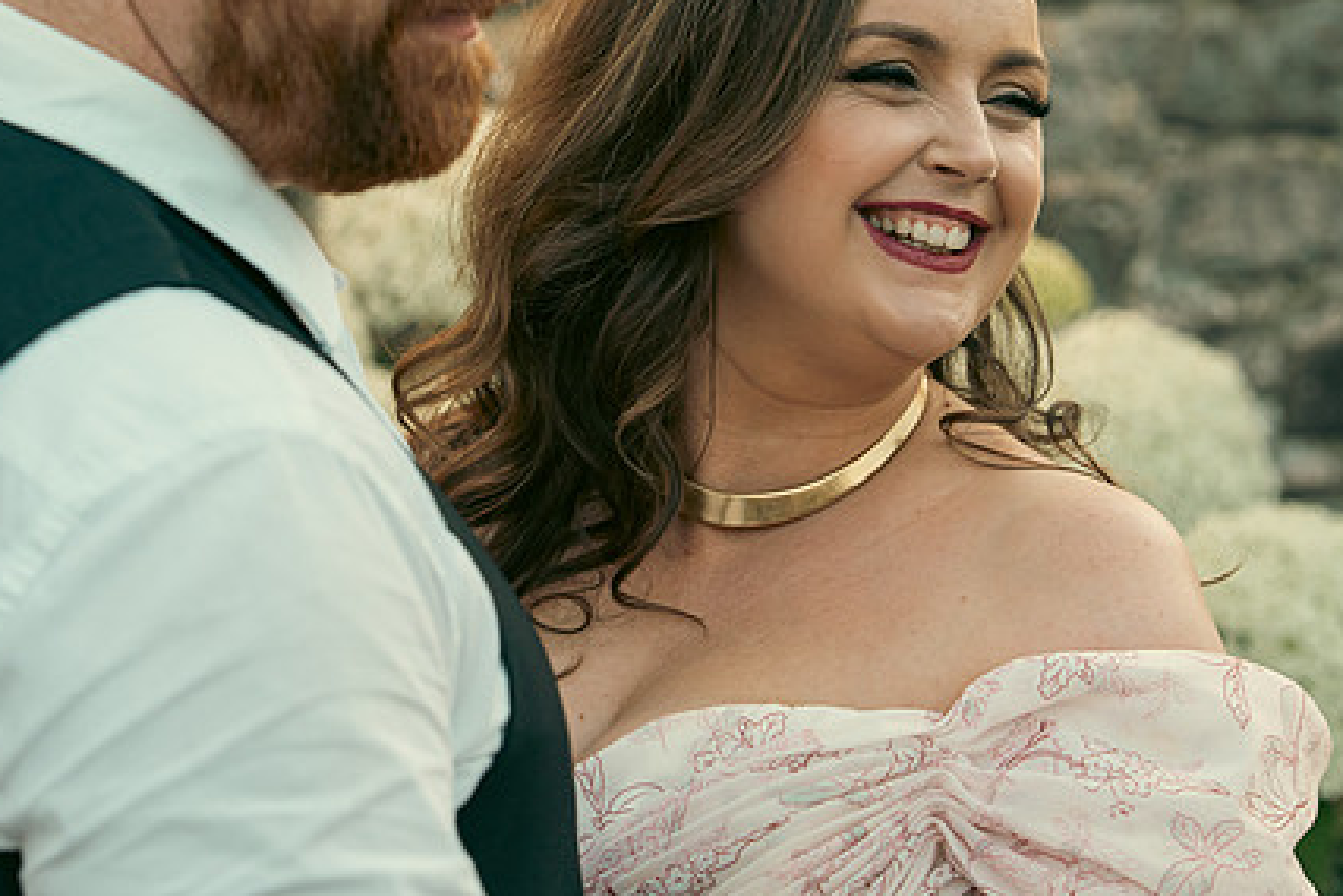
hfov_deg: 14.3
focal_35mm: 143
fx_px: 5334
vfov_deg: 9.6
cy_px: 298
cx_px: 564
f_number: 3.2
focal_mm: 70
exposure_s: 1/160
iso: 320
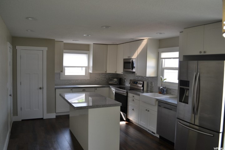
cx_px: 112
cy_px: 75
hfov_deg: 67.4
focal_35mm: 27
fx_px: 169
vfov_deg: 48.0
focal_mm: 18
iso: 400
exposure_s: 1/80
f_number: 4.5
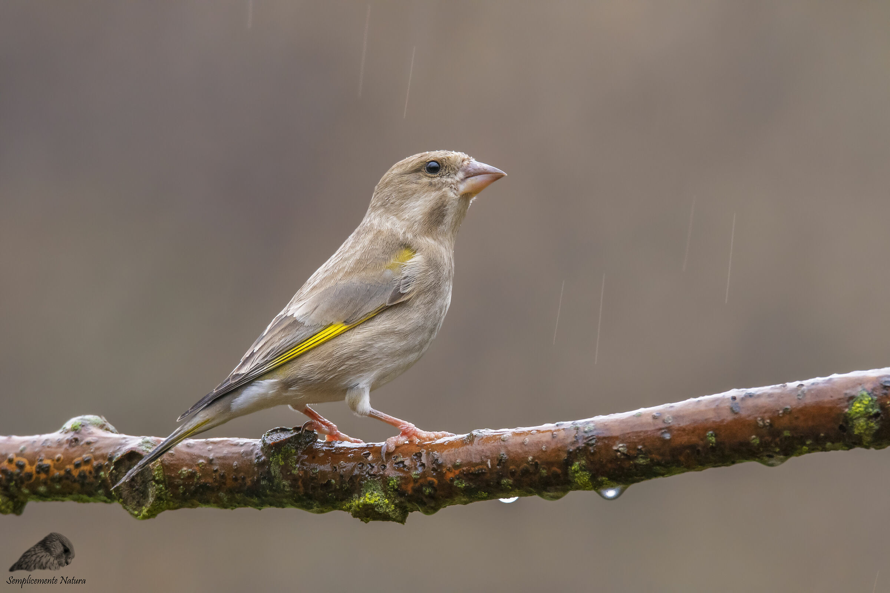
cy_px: 296
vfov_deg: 1.5
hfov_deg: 2.3
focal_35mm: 900
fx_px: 22248
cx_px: 445
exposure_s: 1/80
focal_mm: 600
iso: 2000
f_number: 8
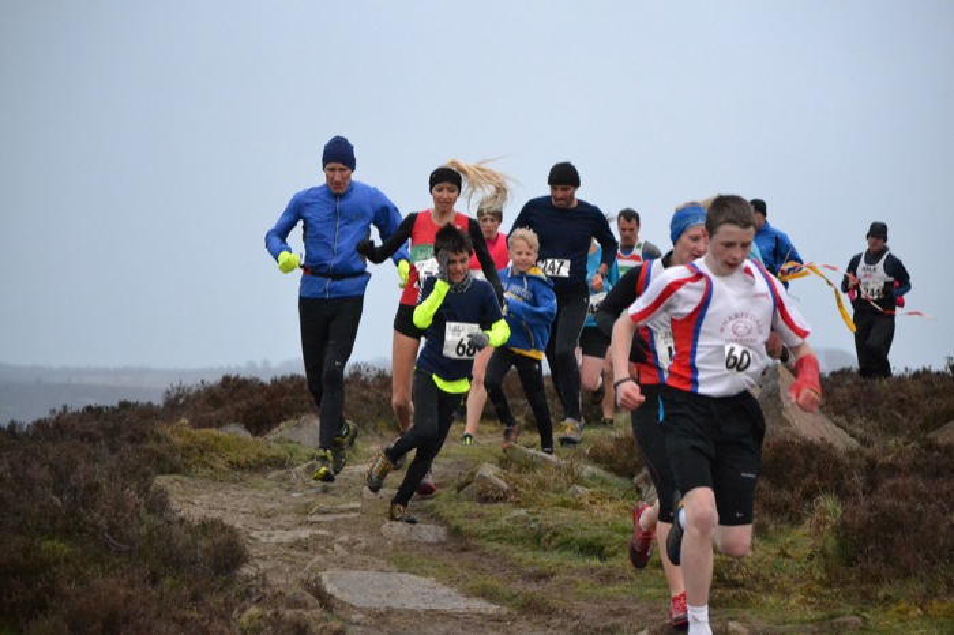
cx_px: 477
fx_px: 3377
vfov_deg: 10.7
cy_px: 318
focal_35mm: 128
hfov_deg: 16.1
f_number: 4.2
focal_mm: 85
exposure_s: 1/320
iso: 3200
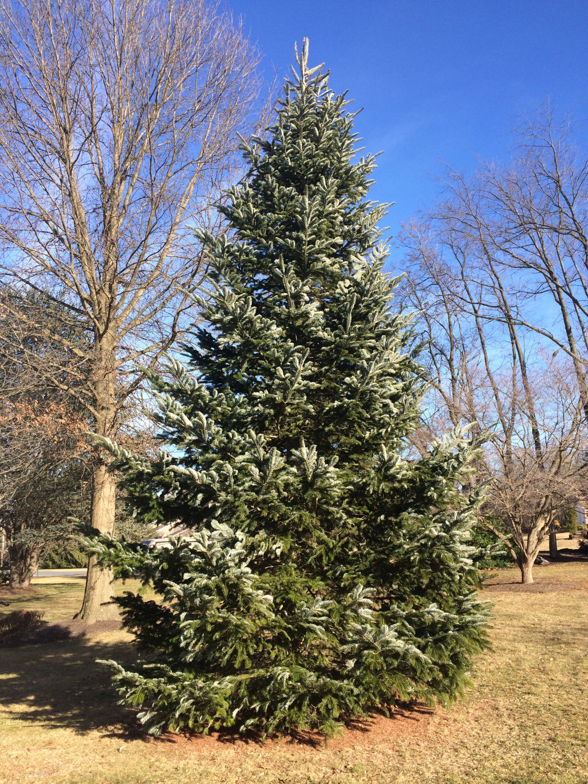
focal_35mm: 29
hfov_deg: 48.2
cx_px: 294
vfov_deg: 61.7
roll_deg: +1.7
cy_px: 392
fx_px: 657
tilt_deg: +10.0
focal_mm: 4.15
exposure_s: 1/838
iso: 32
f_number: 2.2
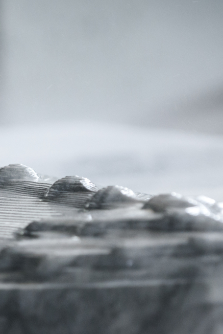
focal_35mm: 436
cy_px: 255
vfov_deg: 4.7
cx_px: -96
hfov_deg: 3.1
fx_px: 4053
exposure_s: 1/200
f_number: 4.5
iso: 1600
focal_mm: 155
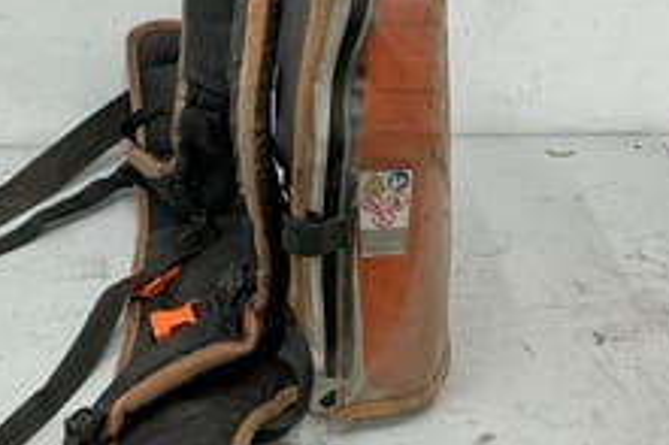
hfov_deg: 30.4
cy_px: 192
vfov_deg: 20.6
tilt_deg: -28.7
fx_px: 1226
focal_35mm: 66
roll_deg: +1.4
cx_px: 260
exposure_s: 1/50
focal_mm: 3
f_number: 1.8
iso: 40
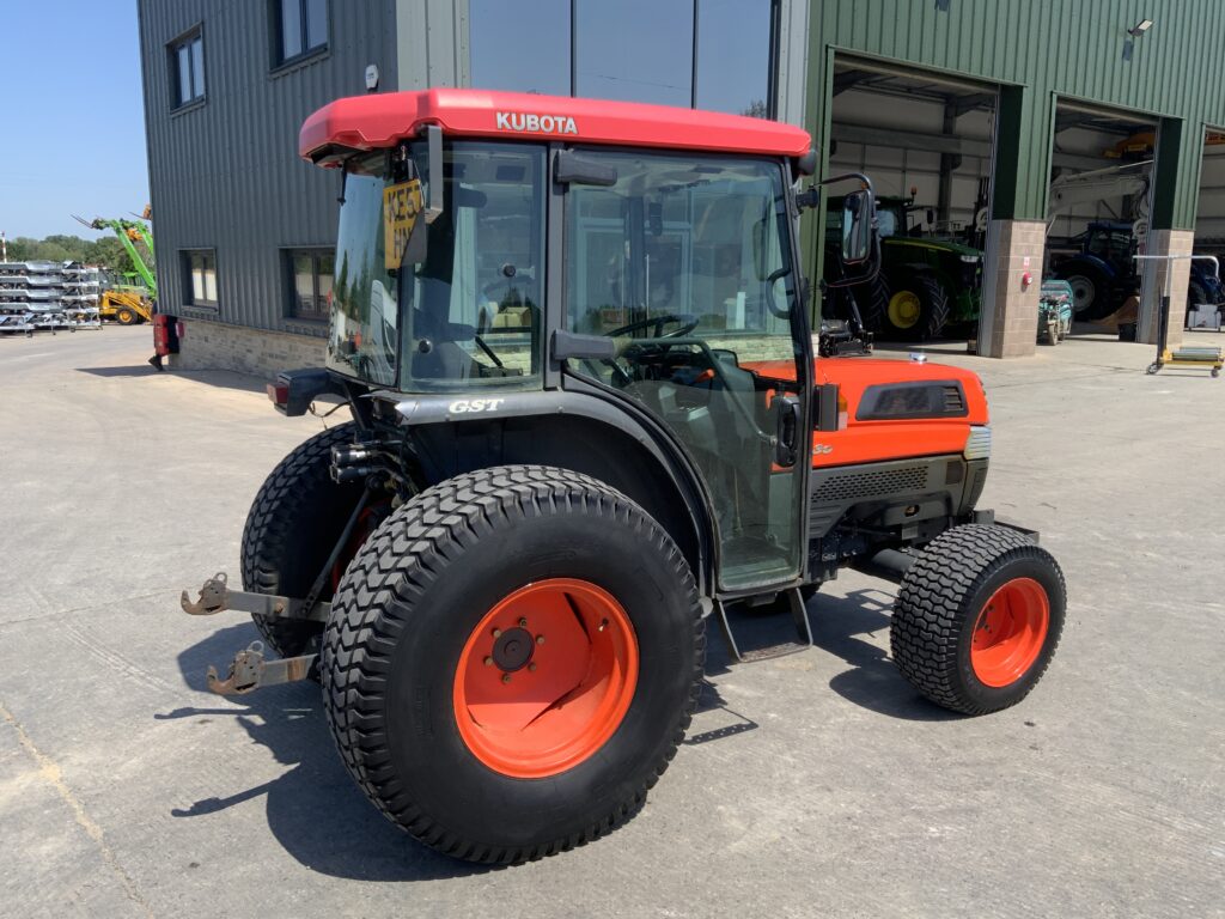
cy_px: 460
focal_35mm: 29
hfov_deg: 61.7
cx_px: 612
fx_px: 1026
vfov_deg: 48.2
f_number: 1.8
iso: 16
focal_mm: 3
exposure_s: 1/1168
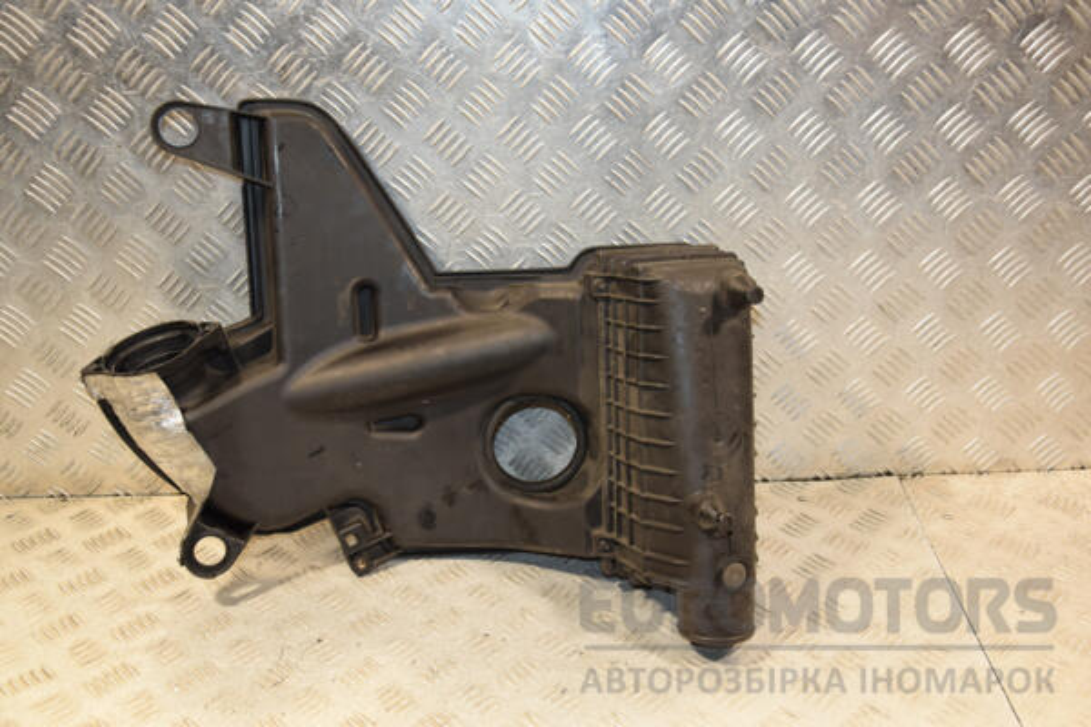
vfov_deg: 34.2
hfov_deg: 49.6
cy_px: 364
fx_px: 1182
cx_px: 546
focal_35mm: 39
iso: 800
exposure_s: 1/160
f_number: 5
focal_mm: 26
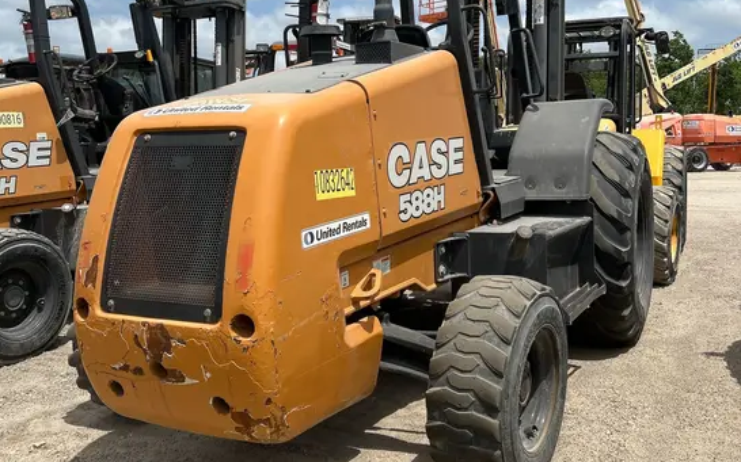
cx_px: 370
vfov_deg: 34.3
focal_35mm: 37
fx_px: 747
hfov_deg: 52.8
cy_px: 184
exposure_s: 1/6579
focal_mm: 5.7
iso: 50
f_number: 1.5
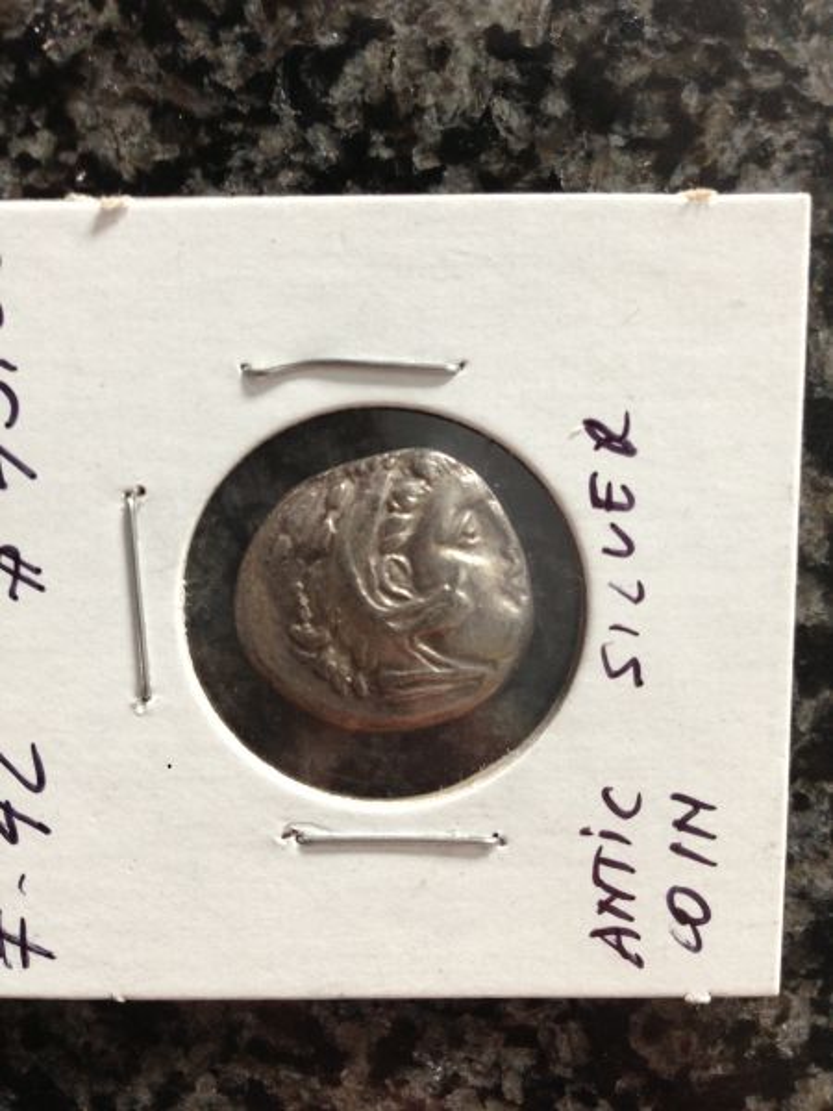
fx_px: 1059
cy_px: 556
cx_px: 416
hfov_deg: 42.9
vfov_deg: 55.4
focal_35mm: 33
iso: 125
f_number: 2.4
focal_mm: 4.13
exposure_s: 1/20
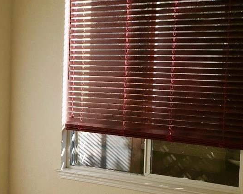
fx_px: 575
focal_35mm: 80
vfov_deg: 19.2
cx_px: 1
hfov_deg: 22.9
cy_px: 107
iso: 25
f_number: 2.2
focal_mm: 4.15
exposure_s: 1/353
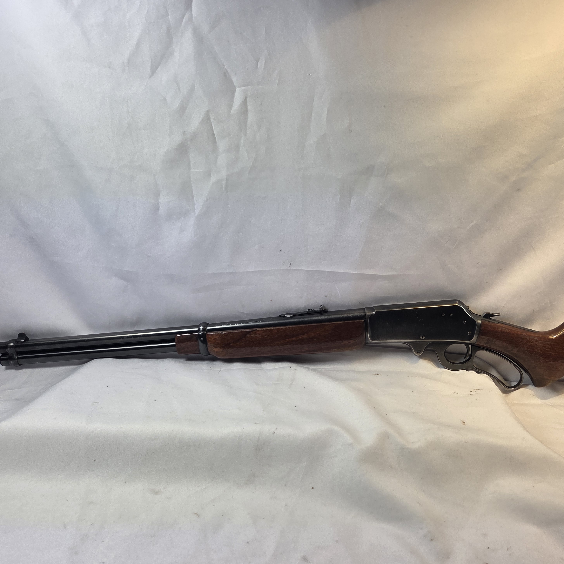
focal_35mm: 28
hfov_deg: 56.5
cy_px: 284
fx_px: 516
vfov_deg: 57.3
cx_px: 360
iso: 80
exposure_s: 1/696
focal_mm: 5.4
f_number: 1.8
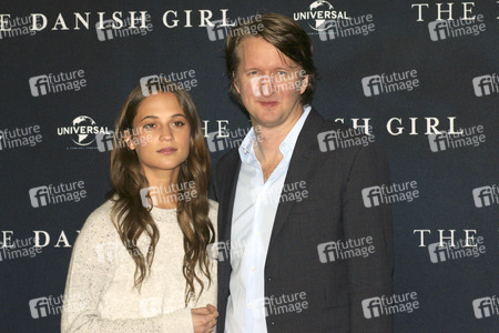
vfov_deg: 7.6
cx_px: 250
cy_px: 166
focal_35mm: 180
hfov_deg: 11.4
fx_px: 2495
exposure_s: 1/250
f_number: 7.1
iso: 1250
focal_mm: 120
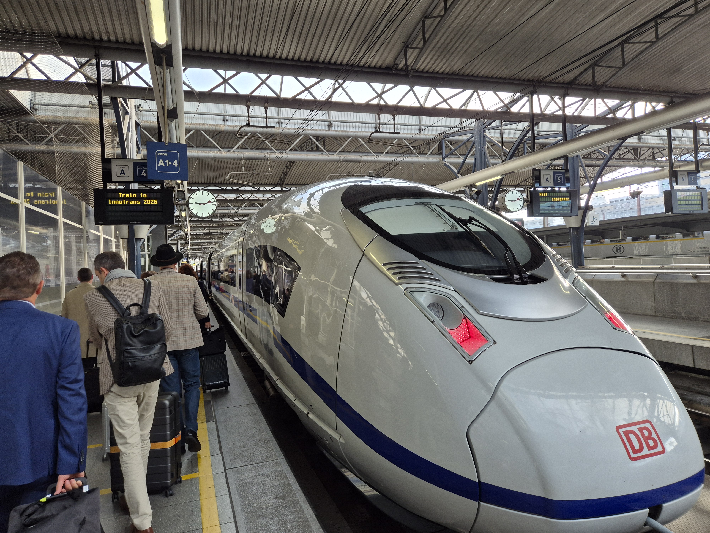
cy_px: 266
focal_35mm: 23
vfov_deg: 58.9
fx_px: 472
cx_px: 355
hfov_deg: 73.9
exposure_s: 1/180
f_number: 1.8
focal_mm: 5.4
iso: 40
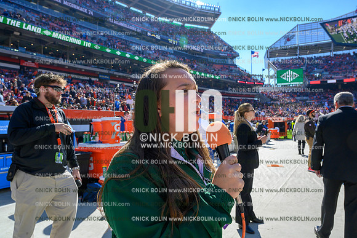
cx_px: 178
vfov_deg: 53.2
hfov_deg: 73.7
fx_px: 238
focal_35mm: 24
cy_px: 119
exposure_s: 1/1600
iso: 1000
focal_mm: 24
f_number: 8
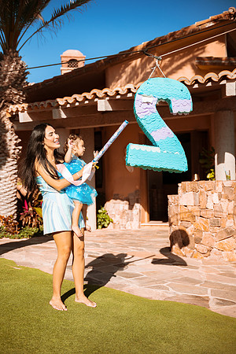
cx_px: 118
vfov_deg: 46.4
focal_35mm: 42
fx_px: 413
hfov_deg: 31.9
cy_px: 177
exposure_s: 1/5000
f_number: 2.8
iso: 100
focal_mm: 42
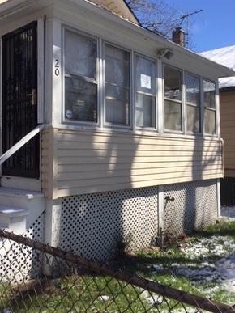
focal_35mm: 36
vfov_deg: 51.3
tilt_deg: +2.8
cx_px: 122
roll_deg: -0.7
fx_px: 326
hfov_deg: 39.6
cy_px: 138
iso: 32
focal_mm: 4.15
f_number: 2.2
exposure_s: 1/2083
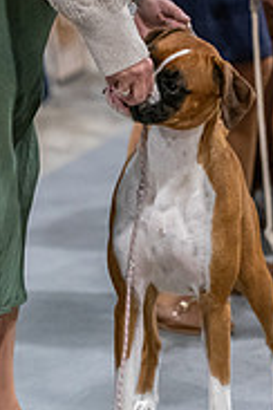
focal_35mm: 398
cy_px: 2
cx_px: 280
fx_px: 4527
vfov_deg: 5.2
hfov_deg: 3.5
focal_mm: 162
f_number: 3.5
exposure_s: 1/250
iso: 6400
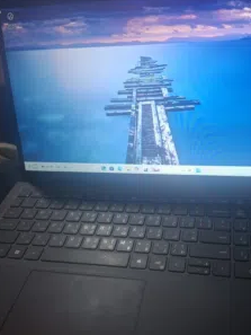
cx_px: 161
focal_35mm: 31
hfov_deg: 45.0
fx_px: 299
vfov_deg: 58.2
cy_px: 186
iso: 200
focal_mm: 5.54
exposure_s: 1/60
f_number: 1.8
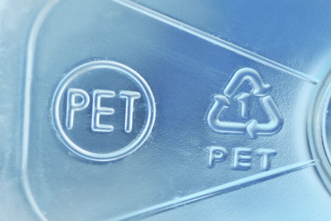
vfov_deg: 10.2
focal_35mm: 135
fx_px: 1241
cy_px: 110
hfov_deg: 15.2
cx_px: 166
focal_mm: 90
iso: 100
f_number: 9
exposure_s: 1/5
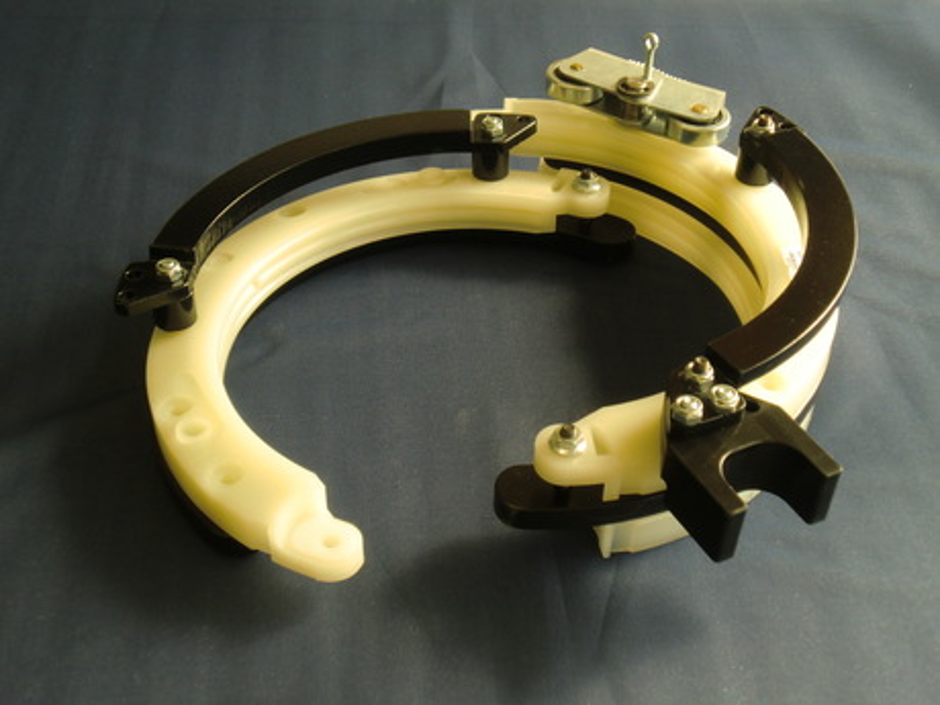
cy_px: 352
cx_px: 470
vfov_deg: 28.0
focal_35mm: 52
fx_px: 1412
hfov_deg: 36.8
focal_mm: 9.3
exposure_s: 1/80
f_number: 3.7
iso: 64
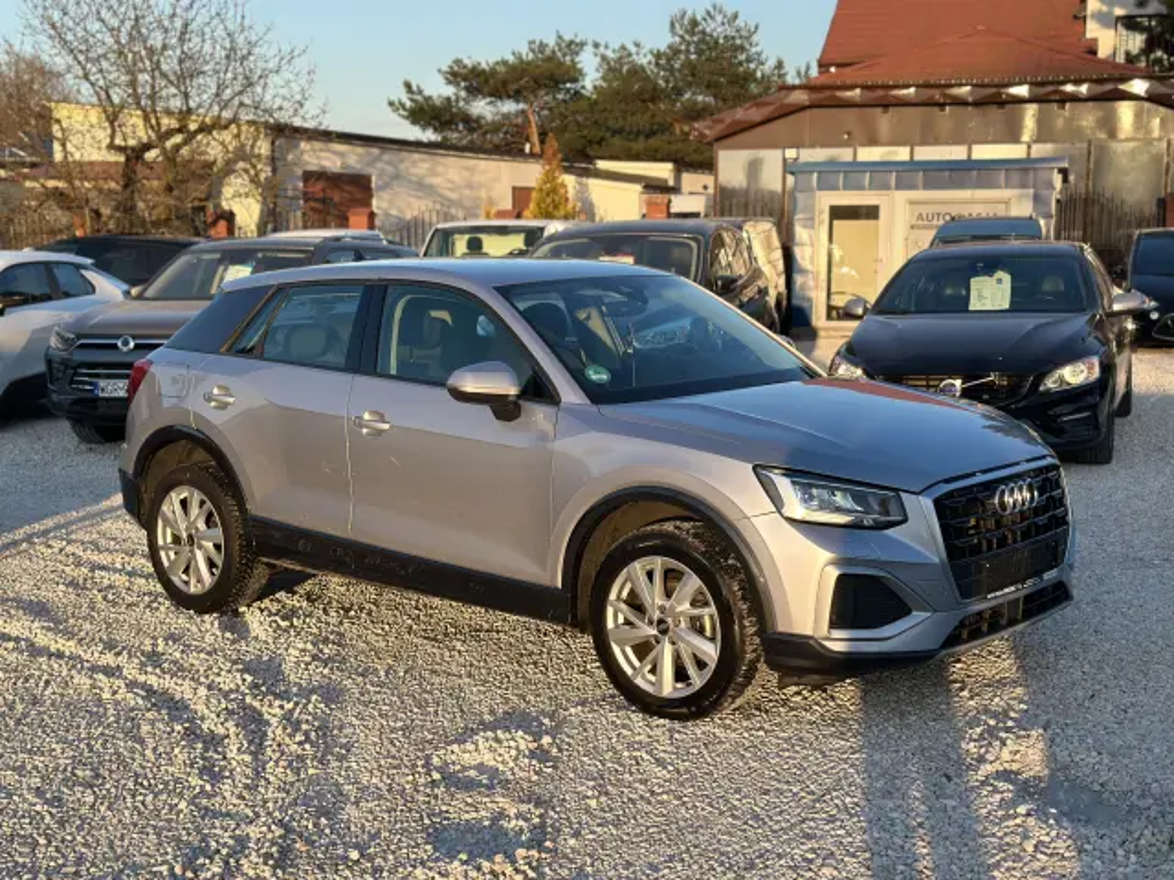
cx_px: 587
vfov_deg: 30.3
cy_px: 440
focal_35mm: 48
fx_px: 1628
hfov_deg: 39.7
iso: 80
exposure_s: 1/1376
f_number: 1.78
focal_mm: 6.86
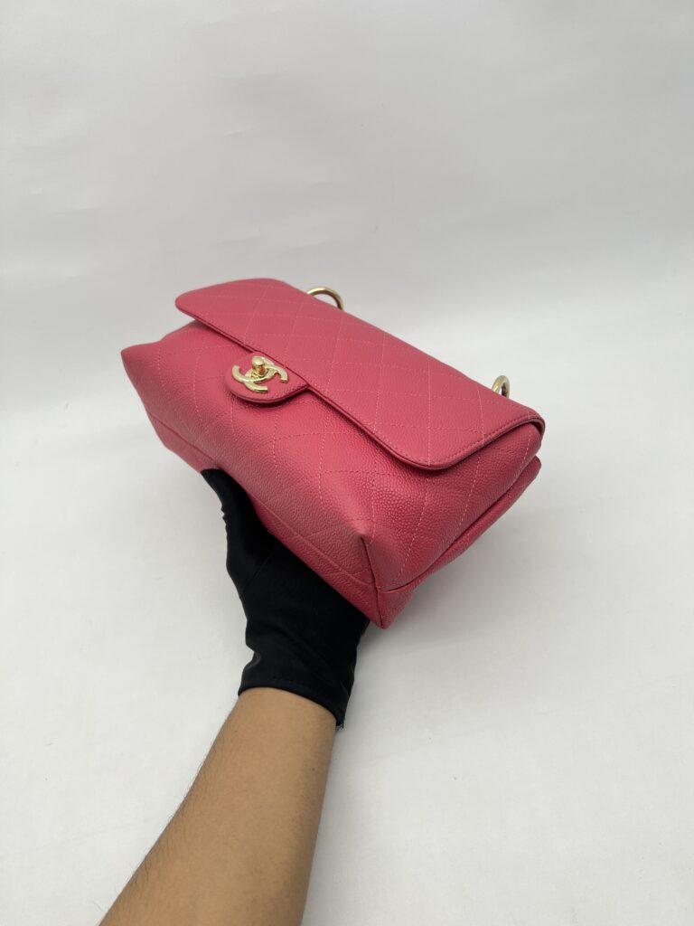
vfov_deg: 67.3
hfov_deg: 53.1
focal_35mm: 26
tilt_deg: -40.7
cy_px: 463
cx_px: 347
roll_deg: +9.4
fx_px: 695
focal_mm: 5.7
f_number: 1.5
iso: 32
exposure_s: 1/104
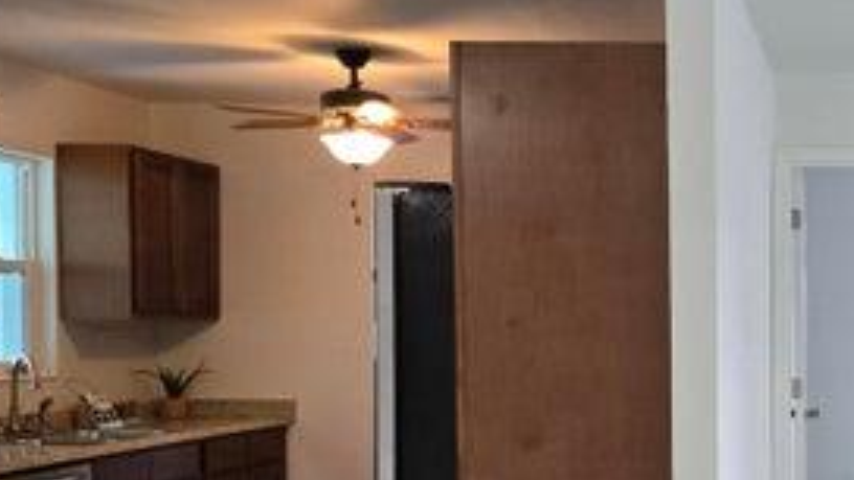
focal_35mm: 59
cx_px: 907
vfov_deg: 20.3
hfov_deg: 31.9
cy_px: 342
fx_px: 1336
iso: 250
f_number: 1.8
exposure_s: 1/120
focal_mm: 5.4
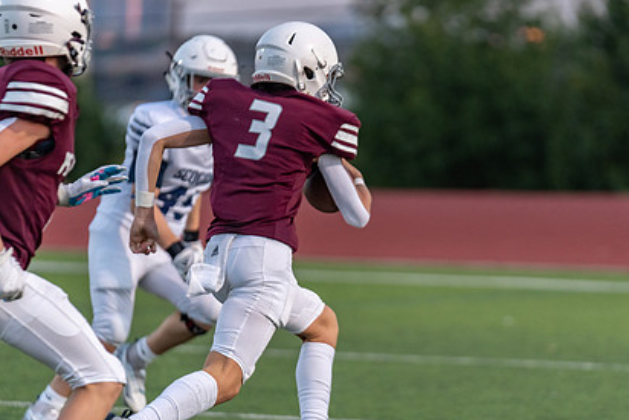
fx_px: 5348
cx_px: 376
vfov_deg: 4.5
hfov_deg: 6.7
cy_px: 280
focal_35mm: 306
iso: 1000
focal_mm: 200
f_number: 2.8
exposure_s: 1/1250
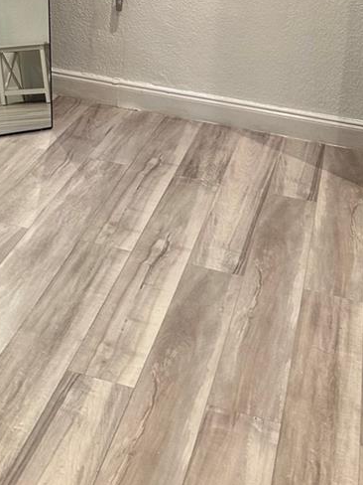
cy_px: -53
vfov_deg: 29.4
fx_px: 825
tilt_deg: -8.5
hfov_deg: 24.7
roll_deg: -3.8
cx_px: 114
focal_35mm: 59
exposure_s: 1/60
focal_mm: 6.86
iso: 250
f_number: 1.78
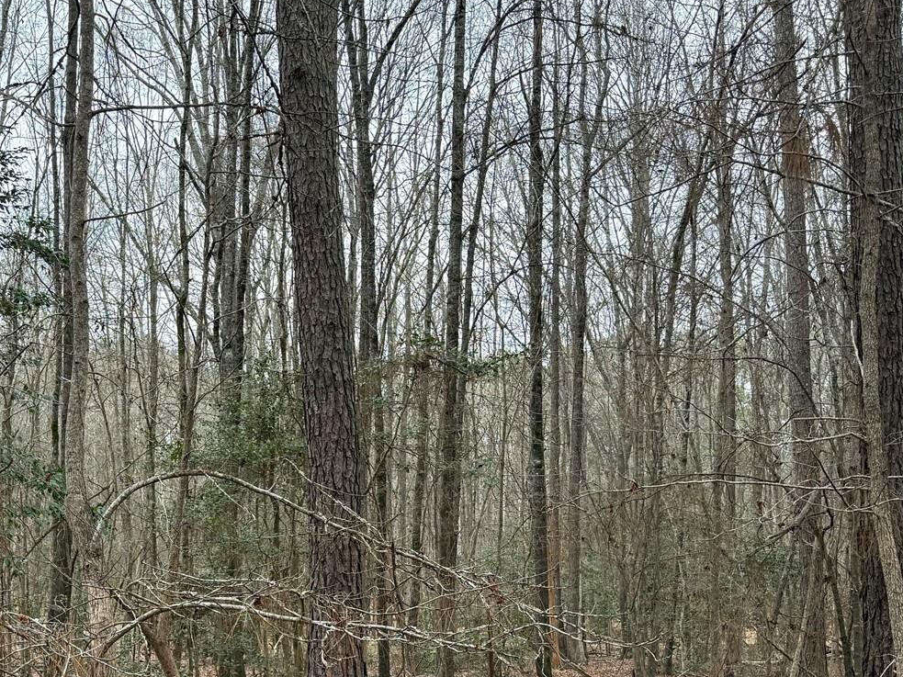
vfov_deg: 28.7
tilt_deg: +3.1
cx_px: 220
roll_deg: -1.0
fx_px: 1304
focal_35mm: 50
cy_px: 502
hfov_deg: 37.2
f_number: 1.78
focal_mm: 6.76
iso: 100
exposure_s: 1/543
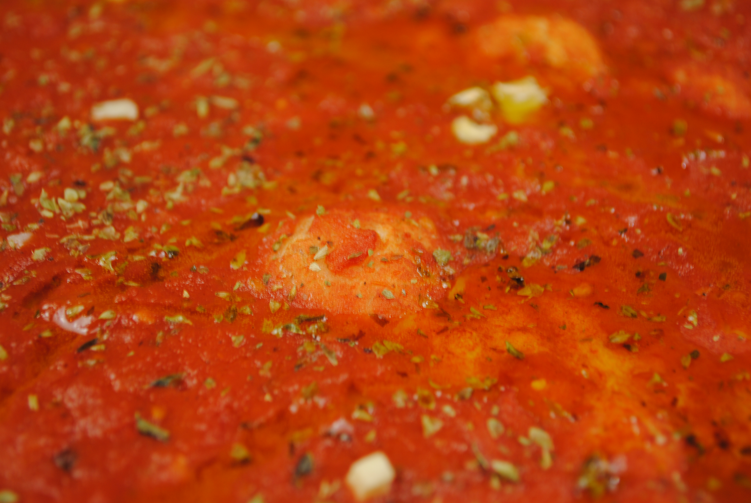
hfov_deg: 33.4
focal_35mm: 60
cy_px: 252
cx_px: 376
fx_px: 1253
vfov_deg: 22.7
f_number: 5.3
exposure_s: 1/15
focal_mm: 40
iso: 100
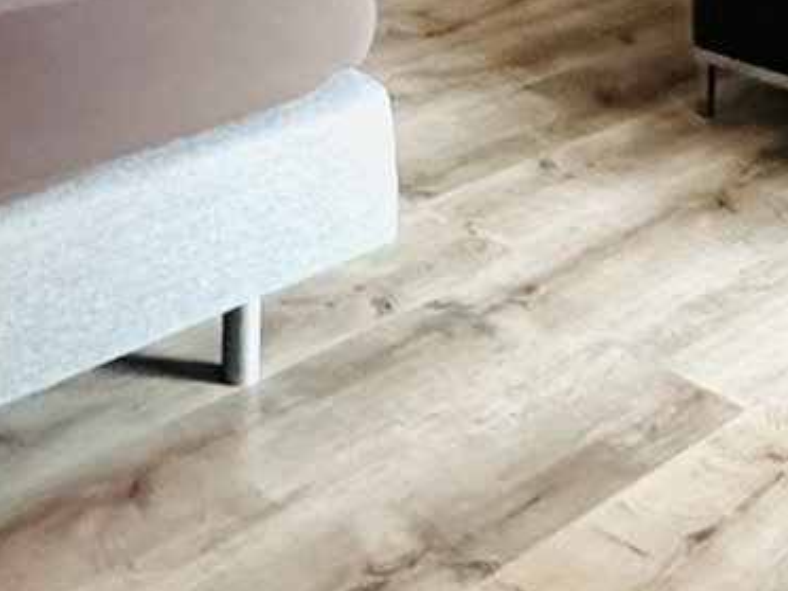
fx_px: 1753
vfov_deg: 15.6
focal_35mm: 77
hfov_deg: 24.9
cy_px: -553
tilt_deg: +0.5
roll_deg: -0.9
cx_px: 146
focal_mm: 2.22
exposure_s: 1/50
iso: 400
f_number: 2.2
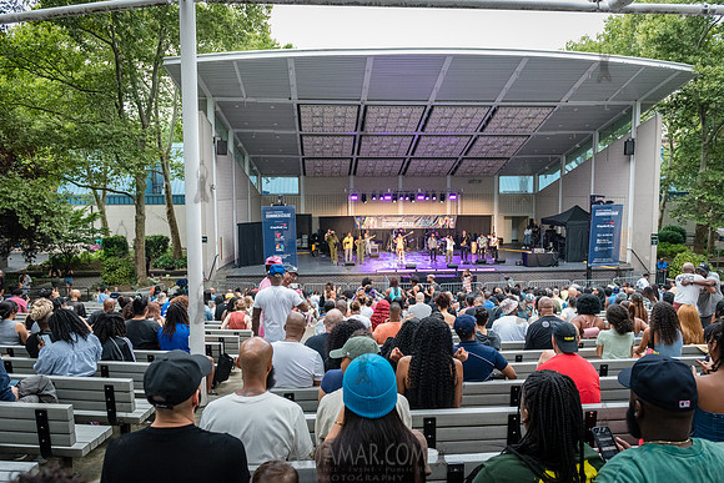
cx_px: 362
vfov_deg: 46.8
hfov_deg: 65.9
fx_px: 559
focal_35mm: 28
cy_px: 242
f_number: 4
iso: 3200
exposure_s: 1/320
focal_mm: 26
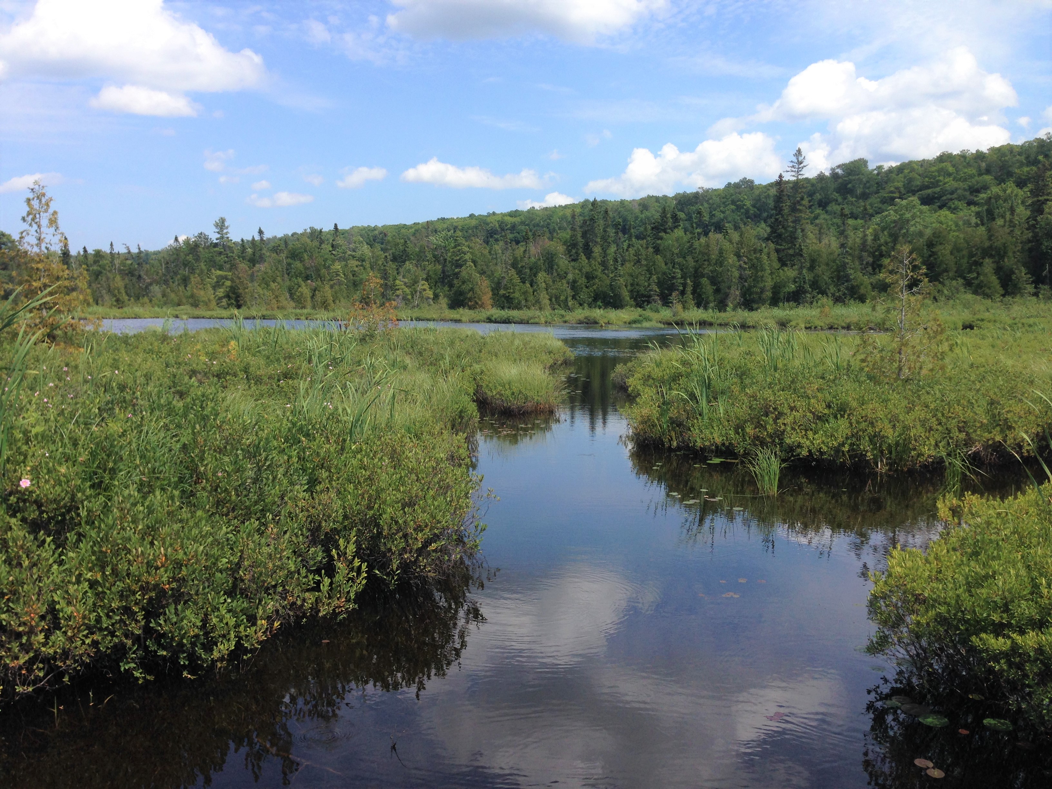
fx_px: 1003
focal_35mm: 33
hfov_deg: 55.4
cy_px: 394
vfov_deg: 42.9
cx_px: 526
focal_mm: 4.12
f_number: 2.4
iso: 50
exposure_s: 1/1506
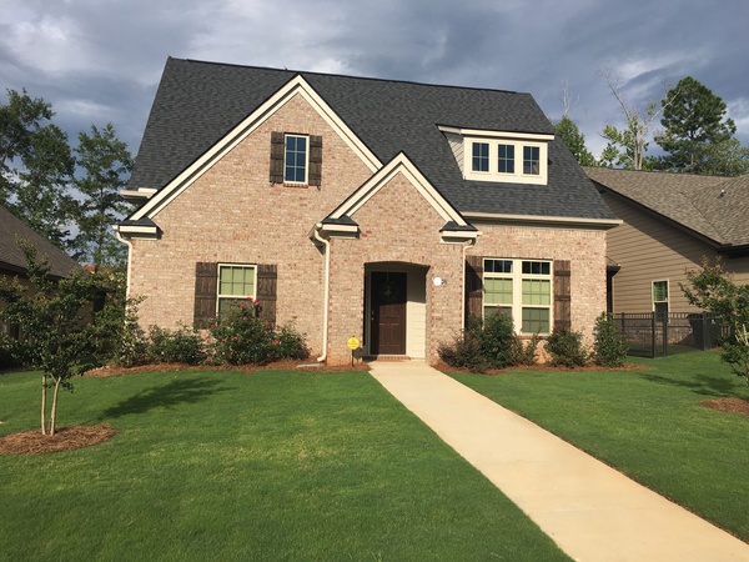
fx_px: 627
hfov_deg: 61.7
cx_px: 374
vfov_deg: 48.2
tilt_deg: +7.0
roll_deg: -1.6
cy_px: 281
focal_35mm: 29
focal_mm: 4.15
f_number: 2.2
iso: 25
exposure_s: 1/1326
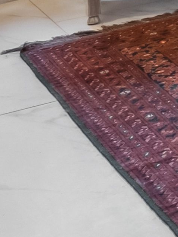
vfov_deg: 12.8
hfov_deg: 8.3
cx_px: 620
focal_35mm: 133
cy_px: -243
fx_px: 912
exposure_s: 1/3.33
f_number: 10
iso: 800
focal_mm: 20.8
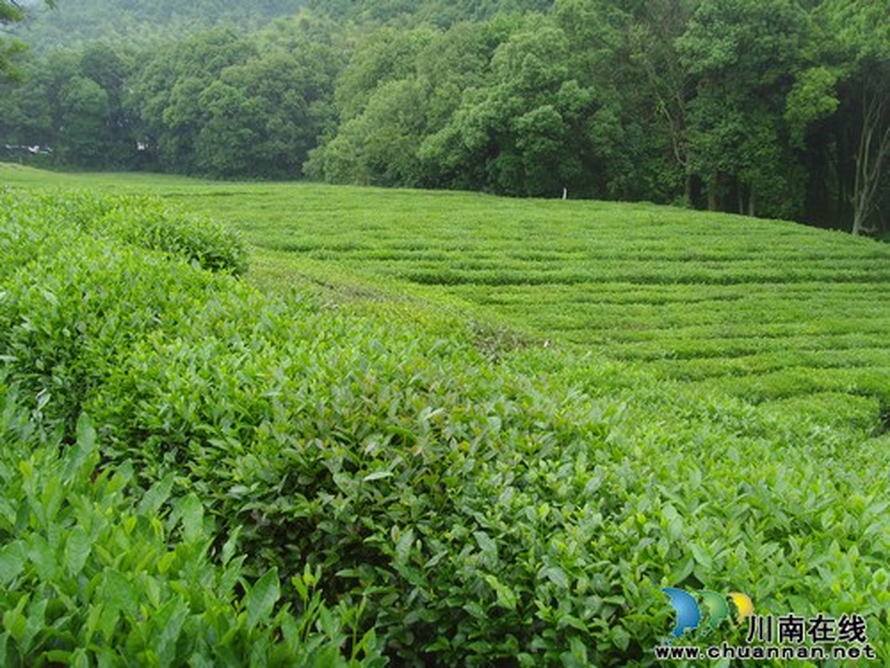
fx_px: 1003
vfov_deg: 36.8
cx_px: 445
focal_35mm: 39
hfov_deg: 47.9
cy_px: 334
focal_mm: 6.6
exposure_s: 1/125
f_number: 3.5
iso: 80
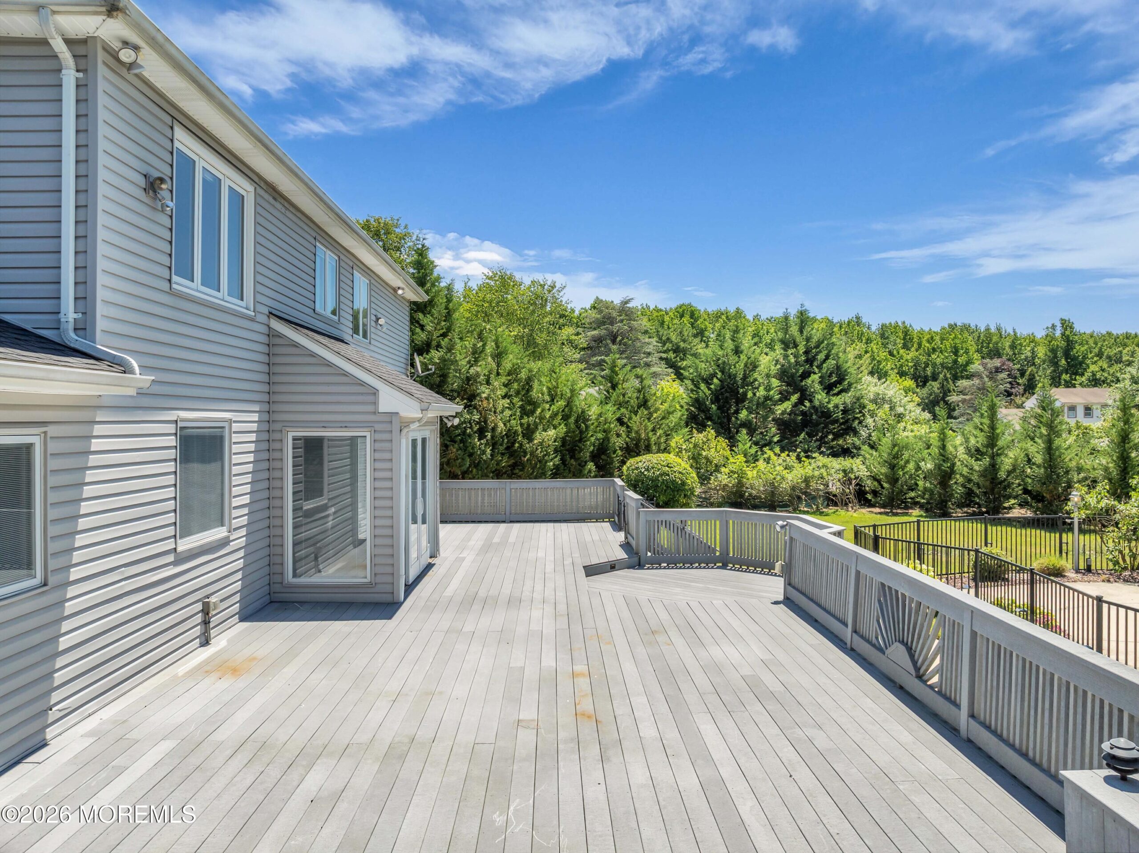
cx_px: 570
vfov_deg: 56.8
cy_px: 426
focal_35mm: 24
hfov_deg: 71.6
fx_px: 789
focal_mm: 12.29
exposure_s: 1/1600
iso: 100
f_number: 2.8
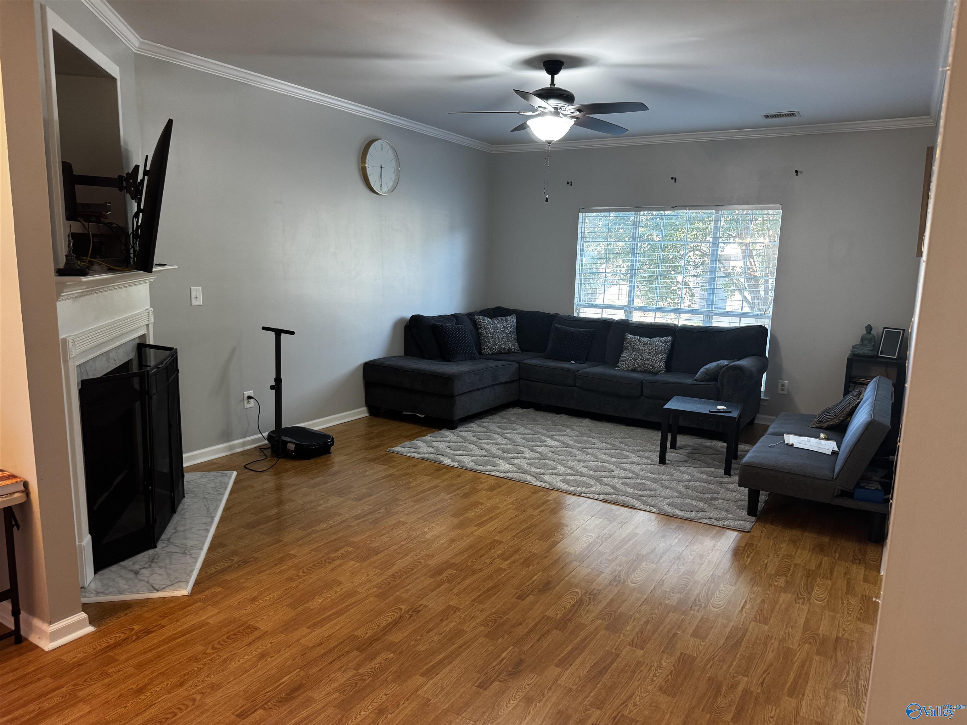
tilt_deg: -8.6
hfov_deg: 71.6
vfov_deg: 56.8
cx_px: 484
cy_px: 362
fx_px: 670
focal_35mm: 24
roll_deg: -1.9
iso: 200
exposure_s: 1/60
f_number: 1.78
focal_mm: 6.76
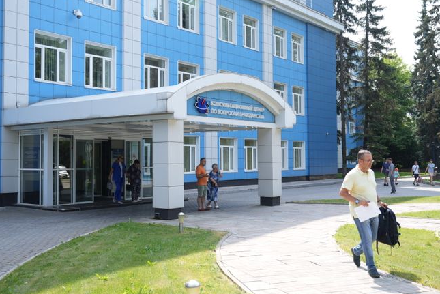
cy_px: 141
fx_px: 489
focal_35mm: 40
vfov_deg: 33.4
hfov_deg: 48.4
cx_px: 214
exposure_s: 1/200
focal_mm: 37
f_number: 5.6
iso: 200
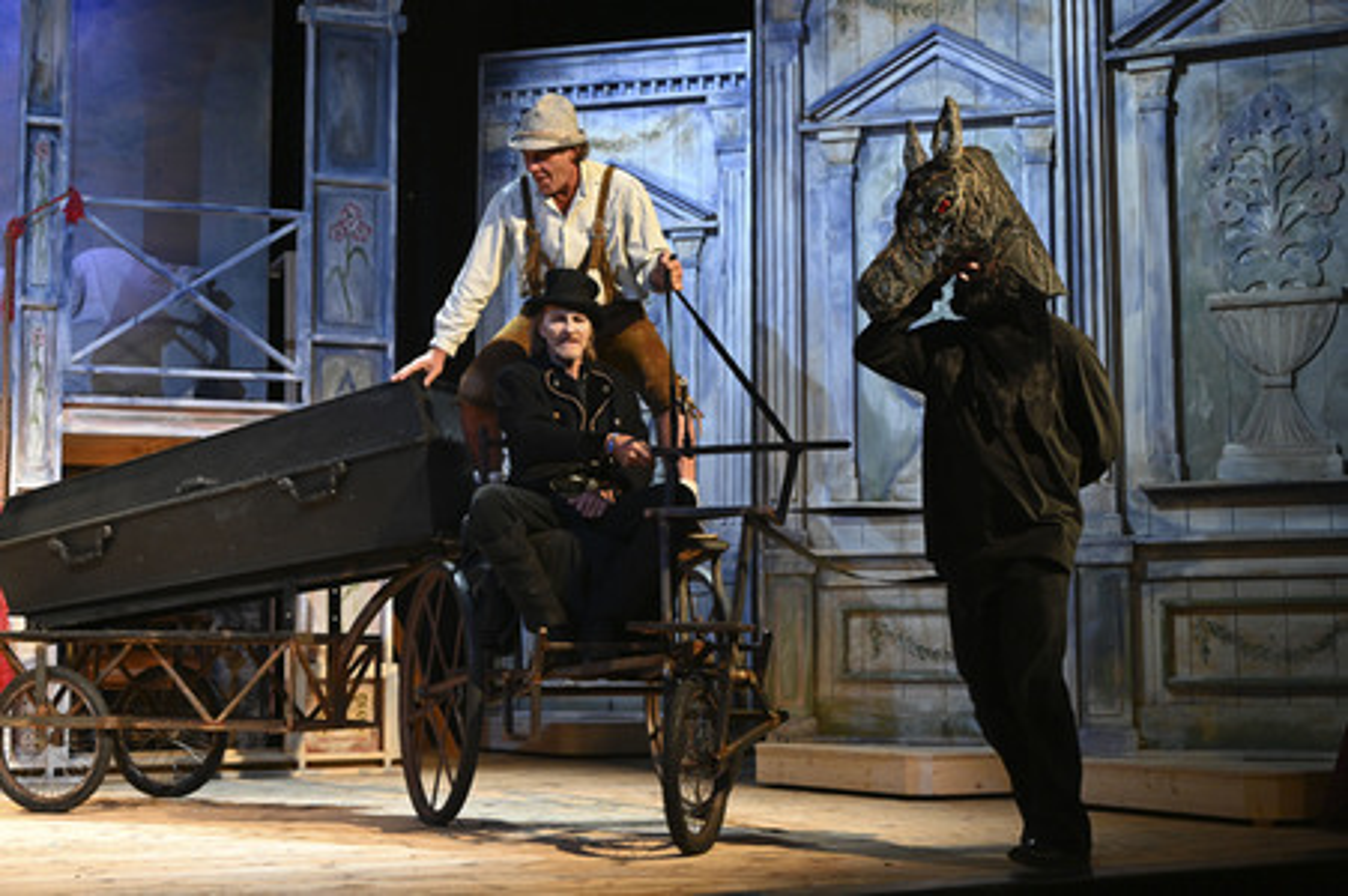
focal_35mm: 50
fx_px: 1871
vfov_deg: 27.0
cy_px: 448
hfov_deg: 39.6
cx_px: 674
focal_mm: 50
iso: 3200
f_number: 5.6
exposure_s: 1/200
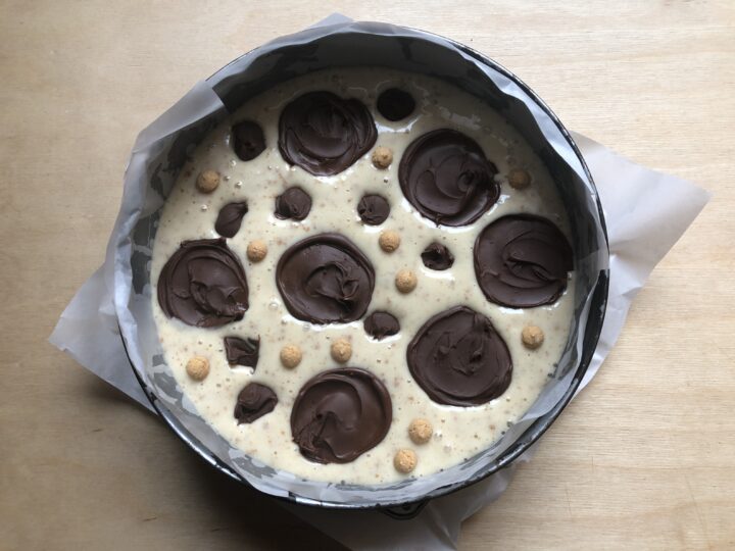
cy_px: 276
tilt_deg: -83.3
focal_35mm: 28
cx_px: 368
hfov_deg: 63.4
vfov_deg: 49.7
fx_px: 595
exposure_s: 1/24
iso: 40
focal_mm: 3.99
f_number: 1.8
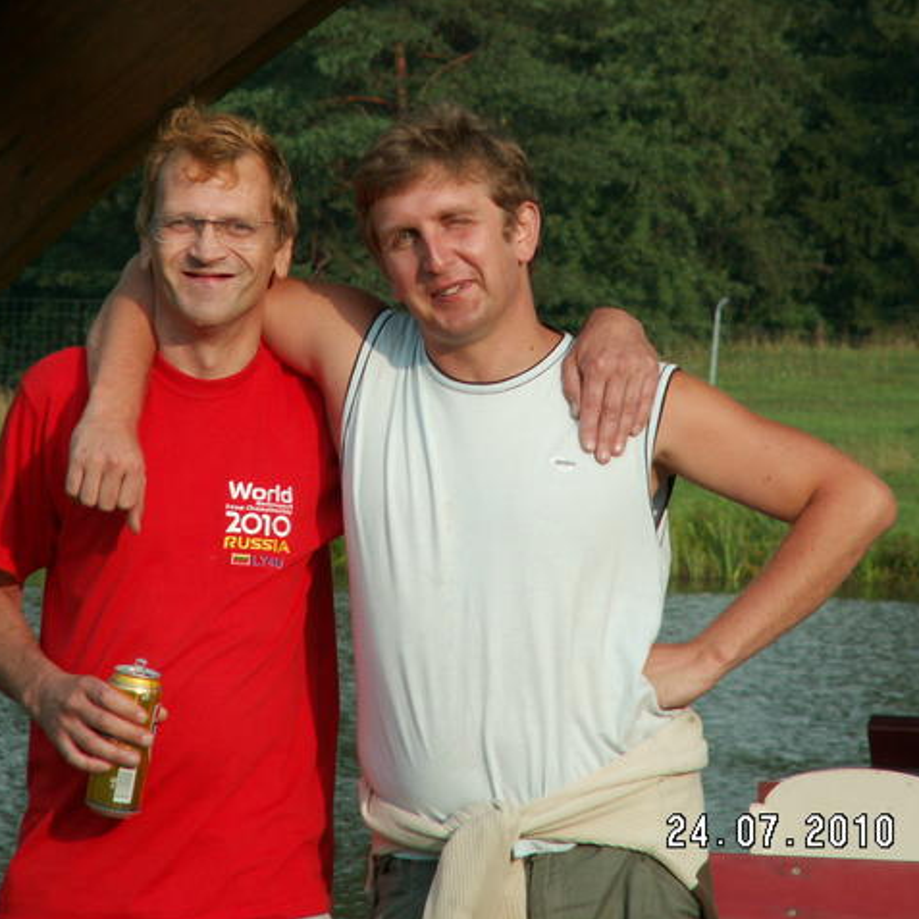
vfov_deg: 6.1
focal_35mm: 288
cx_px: 380
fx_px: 8650
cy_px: 459
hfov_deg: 6.1
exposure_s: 1/320
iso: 50
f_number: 4.5
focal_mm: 39.73
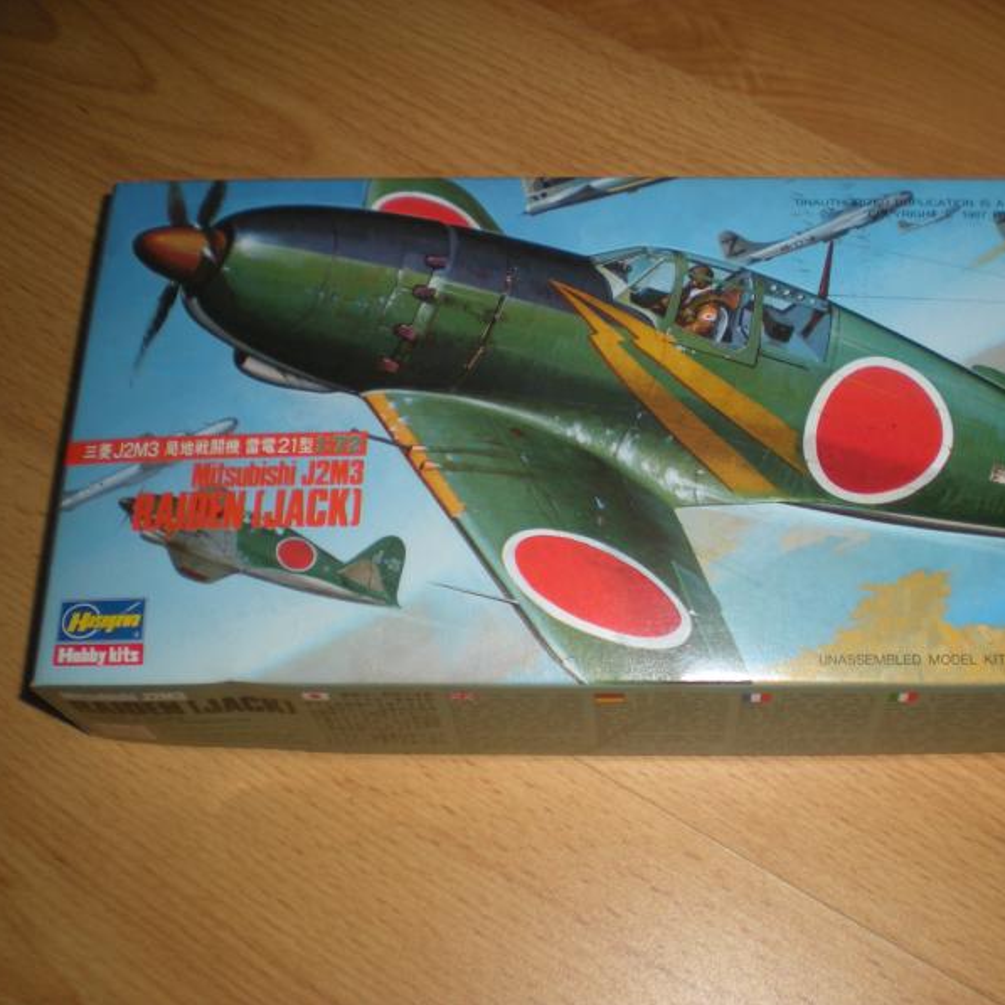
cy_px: 503
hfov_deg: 37.2
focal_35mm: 45
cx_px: 655
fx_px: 1478
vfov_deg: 37.6
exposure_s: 1/60
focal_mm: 6.3
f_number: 3.1
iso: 64
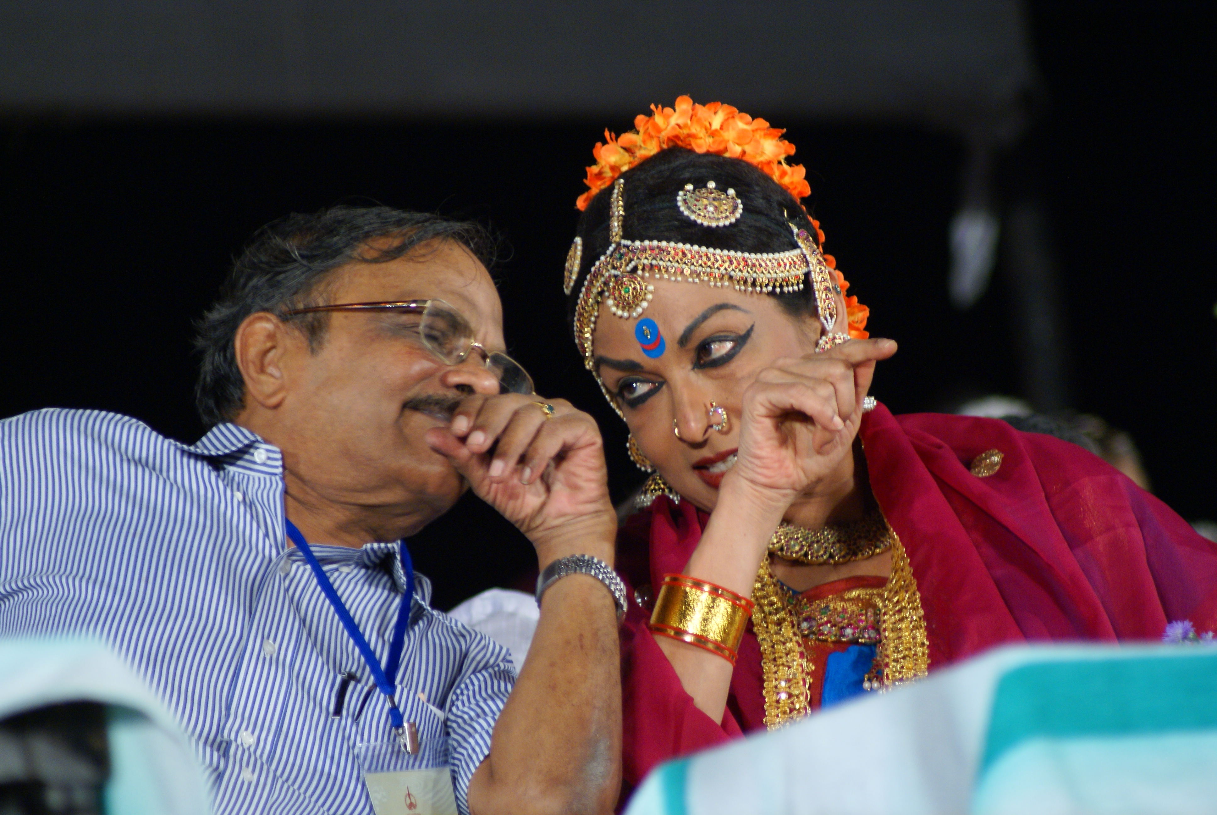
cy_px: 408
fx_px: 15231
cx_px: 608
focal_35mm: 450
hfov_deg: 4.6
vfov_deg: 3.1
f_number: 5.6
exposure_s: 1/50
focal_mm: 300
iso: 400
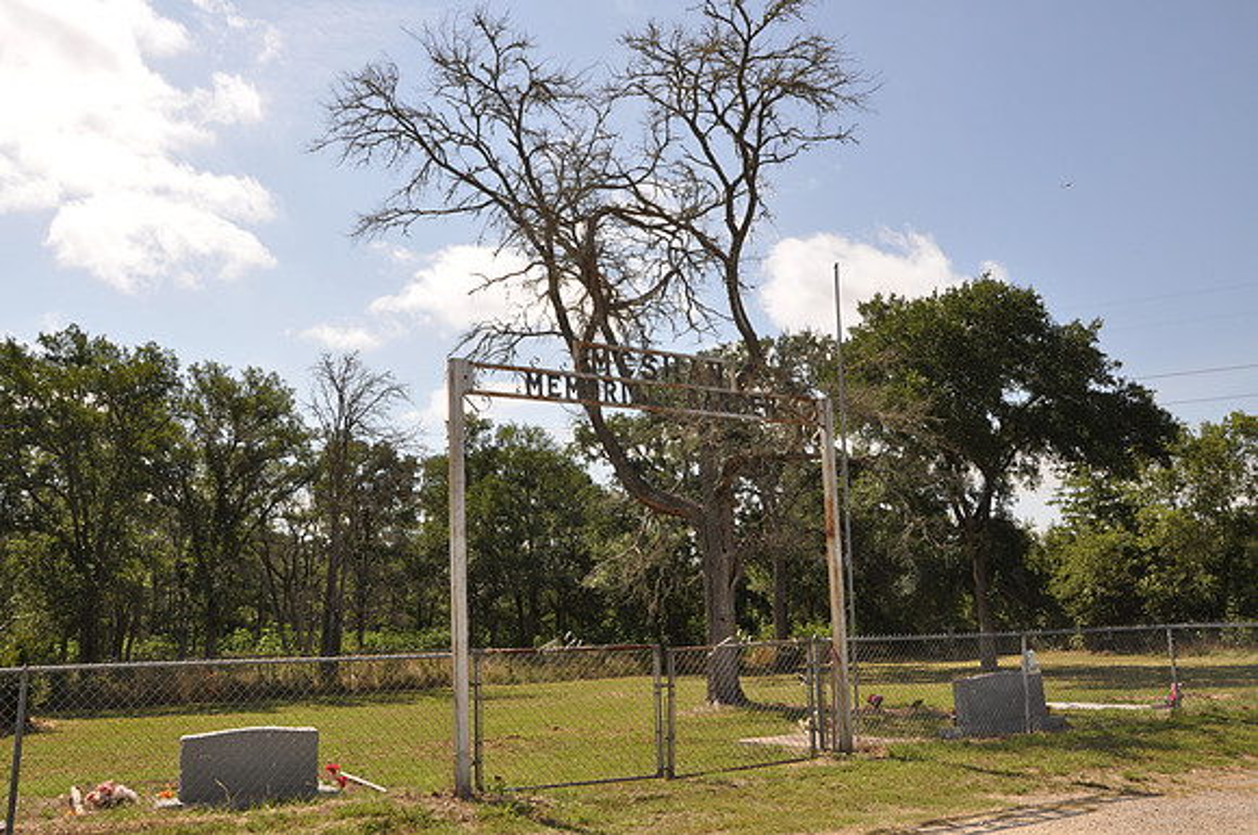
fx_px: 1099
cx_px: 629
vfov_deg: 41.6
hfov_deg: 59.6
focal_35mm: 32
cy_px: 418
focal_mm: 21
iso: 200
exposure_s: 1/200
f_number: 11
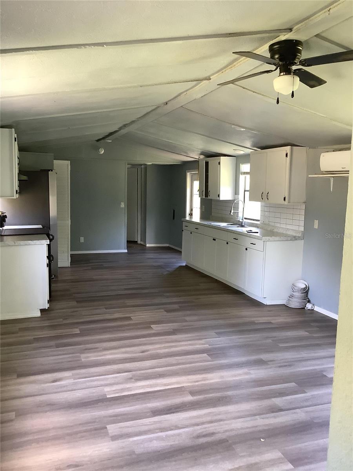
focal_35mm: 31
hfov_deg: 45.4
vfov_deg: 58.4
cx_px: 176
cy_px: 236
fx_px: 422
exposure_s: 1/60
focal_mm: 3.3
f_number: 2.4
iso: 200
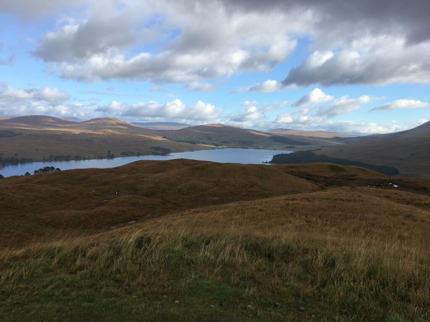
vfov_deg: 48.2
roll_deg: -2.1
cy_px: 161
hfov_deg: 61.7
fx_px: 360
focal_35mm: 29
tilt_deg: -5.1
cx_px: 215
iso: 25
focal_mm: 4.15
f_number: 2.2
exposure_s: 1/818
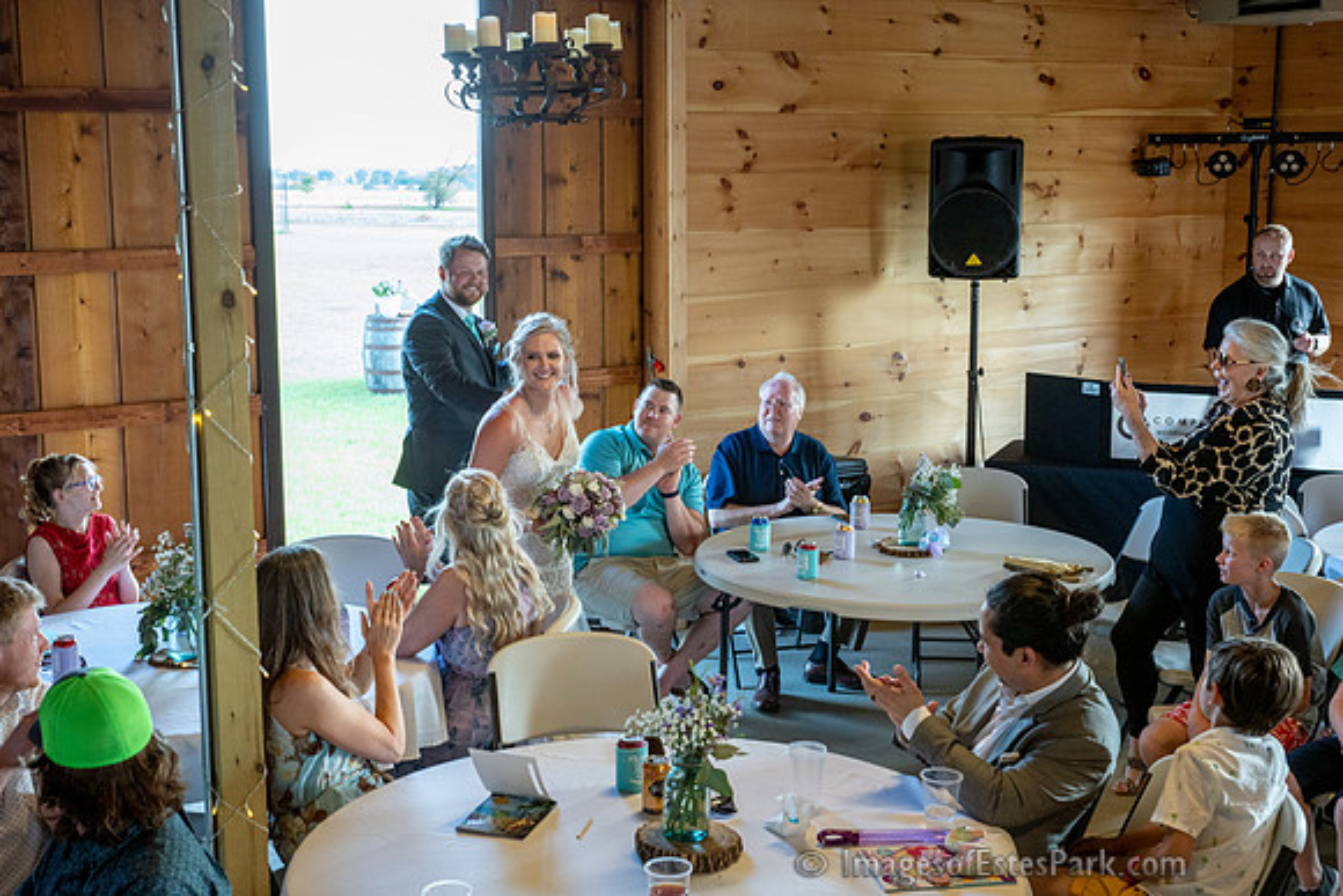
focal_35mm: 40
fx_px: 1493
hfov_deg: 48.4
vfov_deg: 33.4
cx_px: 672
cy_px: 448
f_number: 6.3
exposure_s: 1/100
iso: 1600
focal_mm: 40
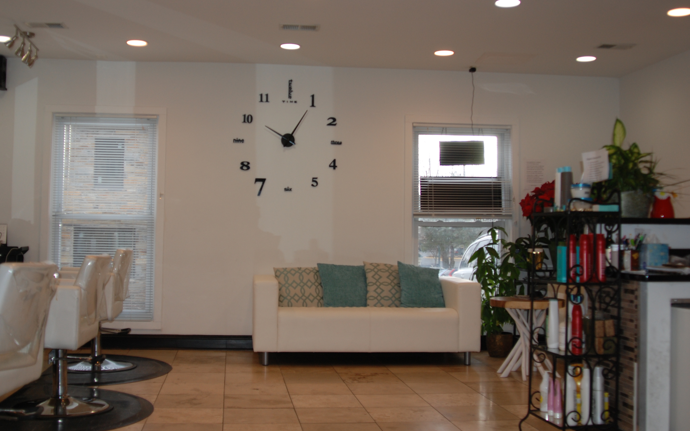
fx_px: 790
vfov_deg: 30.5
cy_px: 180
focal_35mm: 42
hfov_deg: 47.1
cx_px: 308
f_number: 2.8
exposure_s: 1/125
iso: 200
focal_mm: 24
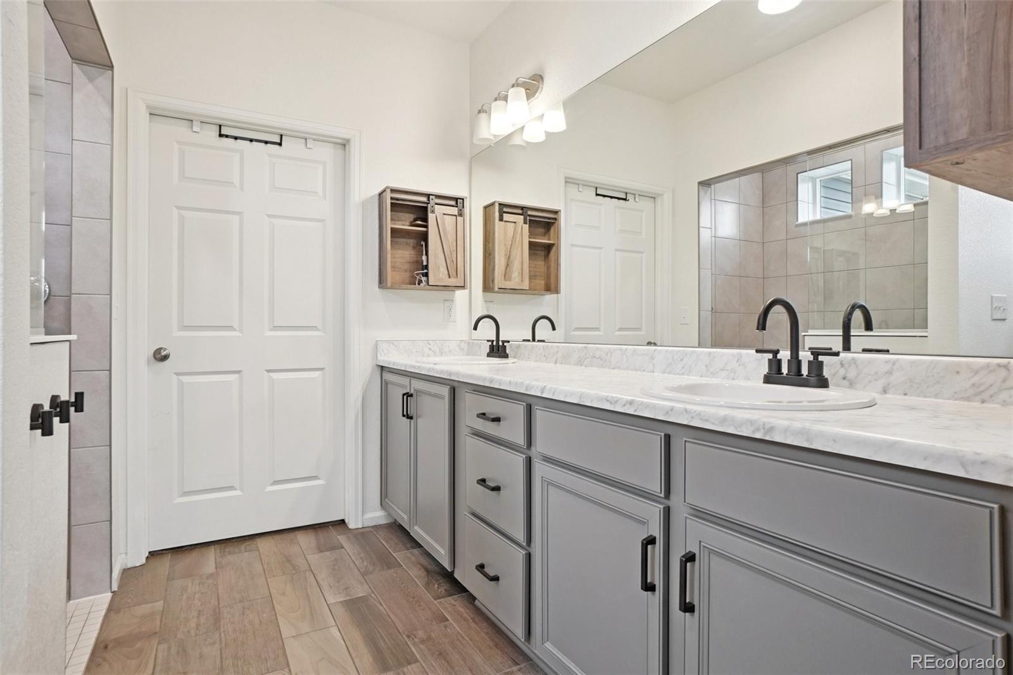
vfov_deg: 67.4
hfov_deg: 90.0
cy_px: 338
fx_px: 506
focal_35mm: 18
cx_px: 506
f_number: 8
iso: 400
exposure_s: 1/25
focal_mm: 12
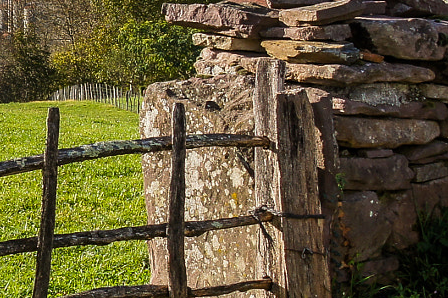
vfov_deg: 10.0
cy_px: 72
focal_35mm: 137
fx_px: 1704
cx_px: -86
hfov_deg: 14.5
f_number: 9
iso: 100
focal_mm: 20
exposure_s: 1/100
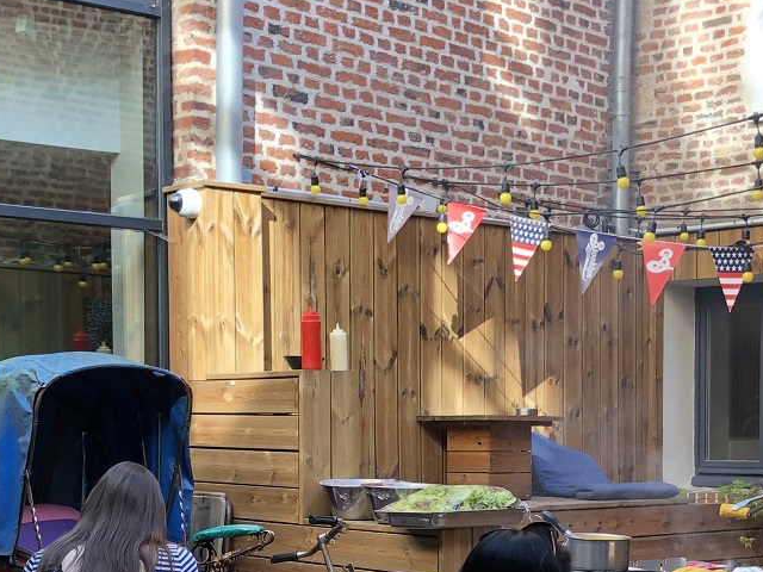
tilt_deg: -1.6
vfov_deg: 20.7
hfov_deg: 27.7
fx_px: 1543
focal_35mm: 70
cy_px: 474
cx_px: 445
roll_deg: -0.1
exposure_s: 1/120
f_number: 1.8
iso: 64
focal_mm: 4
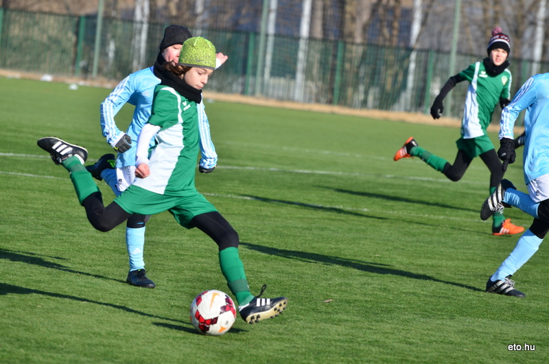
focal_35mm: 315
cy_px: 182
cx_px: 274
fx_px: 4794
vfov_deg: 4.3
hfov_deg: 6.6
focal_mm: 210
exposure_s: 1/2500
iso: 500
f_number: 5.3
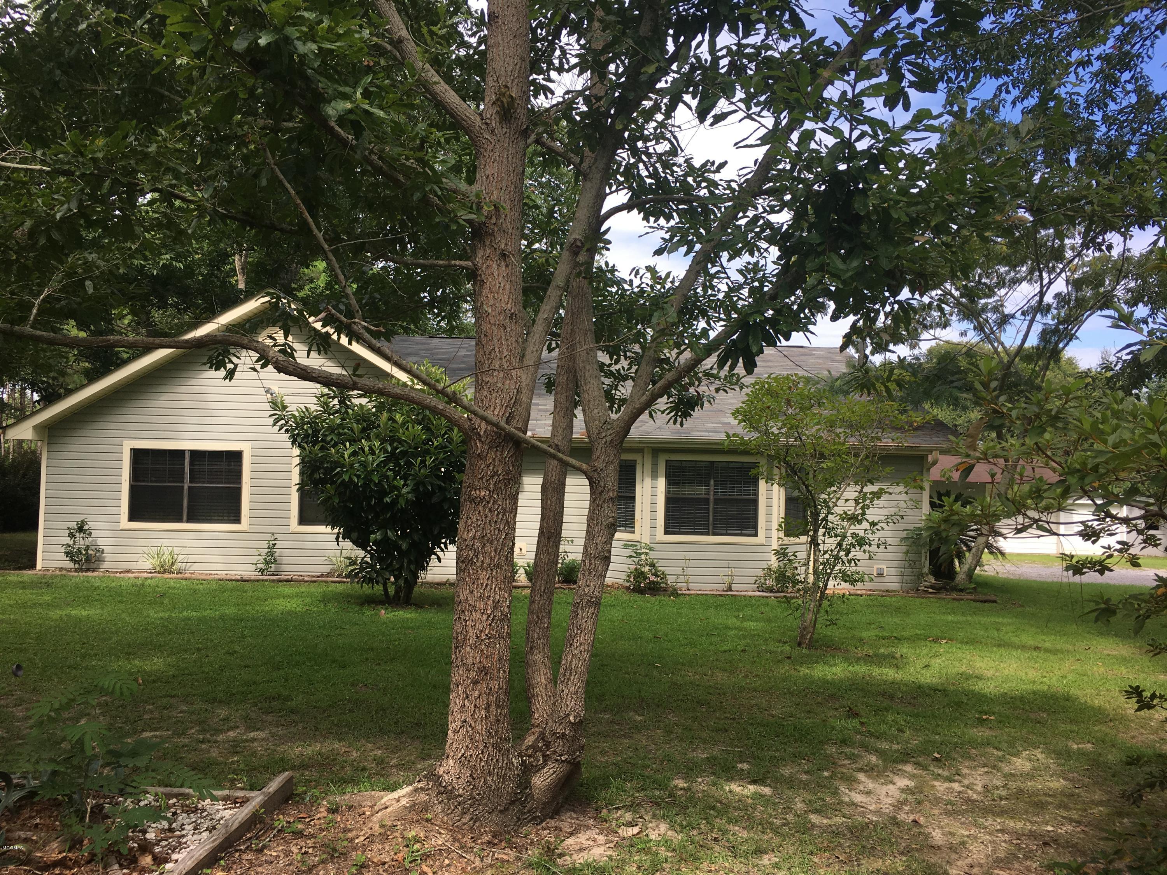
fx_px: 978
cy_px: 438
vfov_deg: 48.2
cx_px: 584
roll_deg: -0.8
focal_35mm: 29
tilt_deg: +2.4
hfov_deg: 61.7
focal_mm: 4.15
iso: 25
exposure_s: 1/630
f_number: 2.2
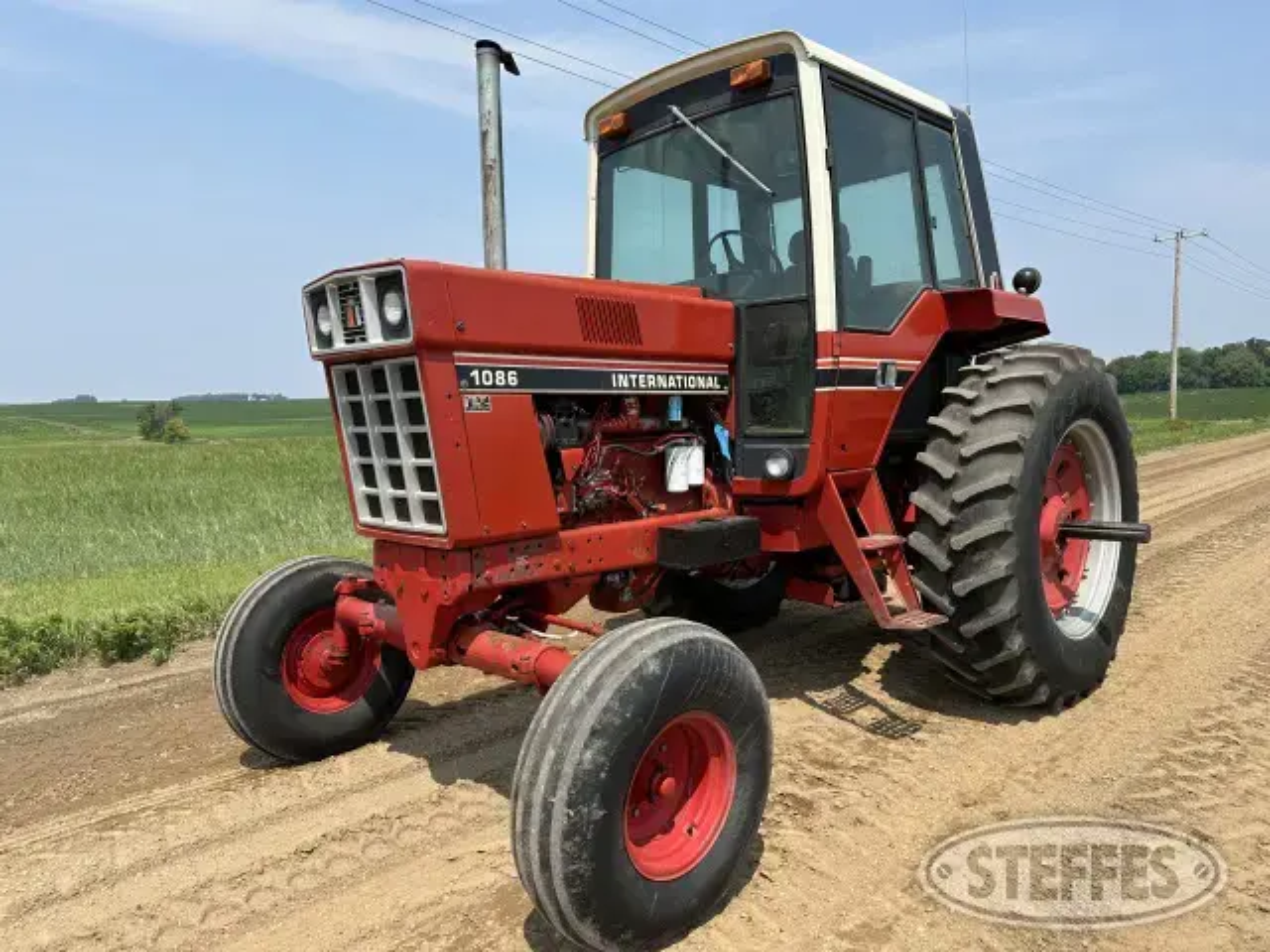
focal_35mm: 24
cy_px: 476
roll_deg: +1.3
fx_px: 881
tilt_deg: -5.7
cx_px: 635
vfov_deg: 56.8
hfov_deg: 71.6
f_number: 1.78
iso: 80
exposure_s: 1/4348
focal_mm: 6.86
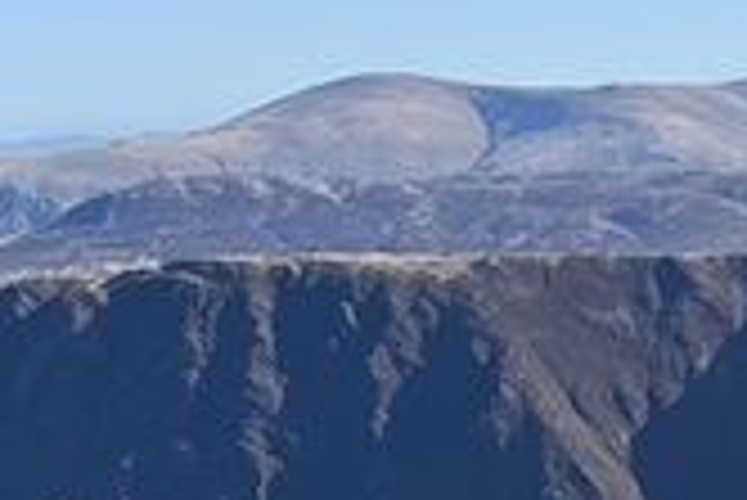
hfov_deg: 16.2
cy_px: 1142
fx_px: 2534
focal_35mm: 122
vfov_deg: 10.0
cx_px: 860
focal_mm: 5.1
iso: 50
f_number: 1.6
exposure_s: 1/2463
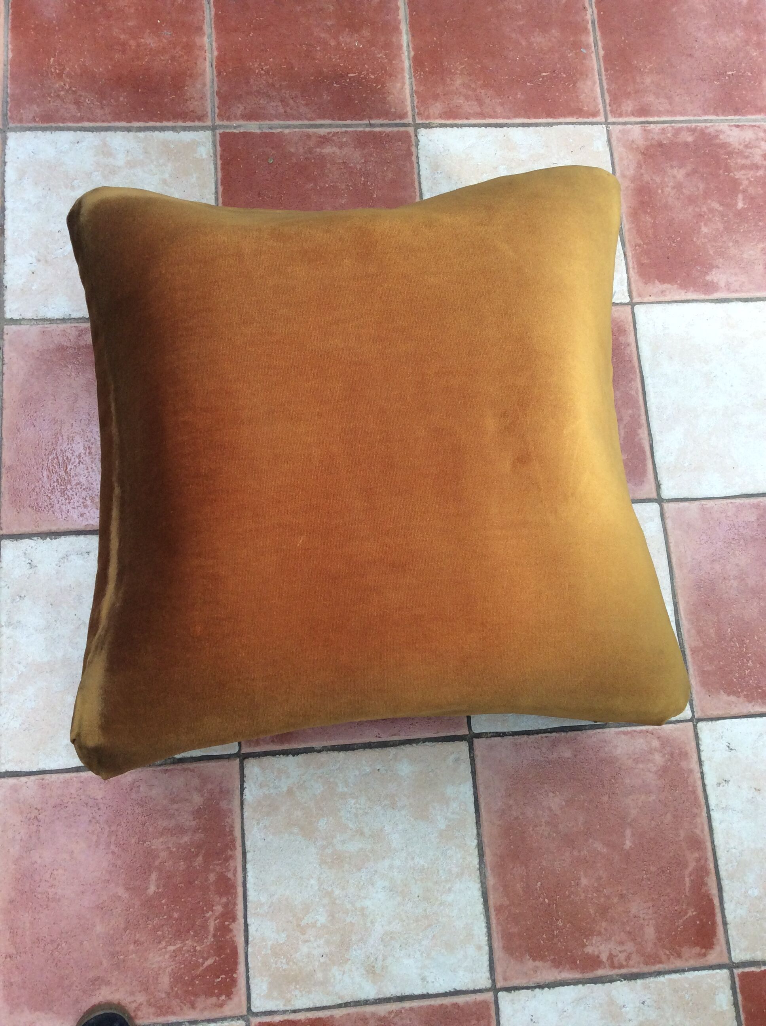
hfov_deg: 44.1
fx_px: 947
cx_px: 383
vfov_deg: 56.9
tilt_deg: -77.0
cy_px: 513
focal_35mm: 32
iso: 50
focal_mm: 3.3
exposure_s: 1/100
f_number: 2.4
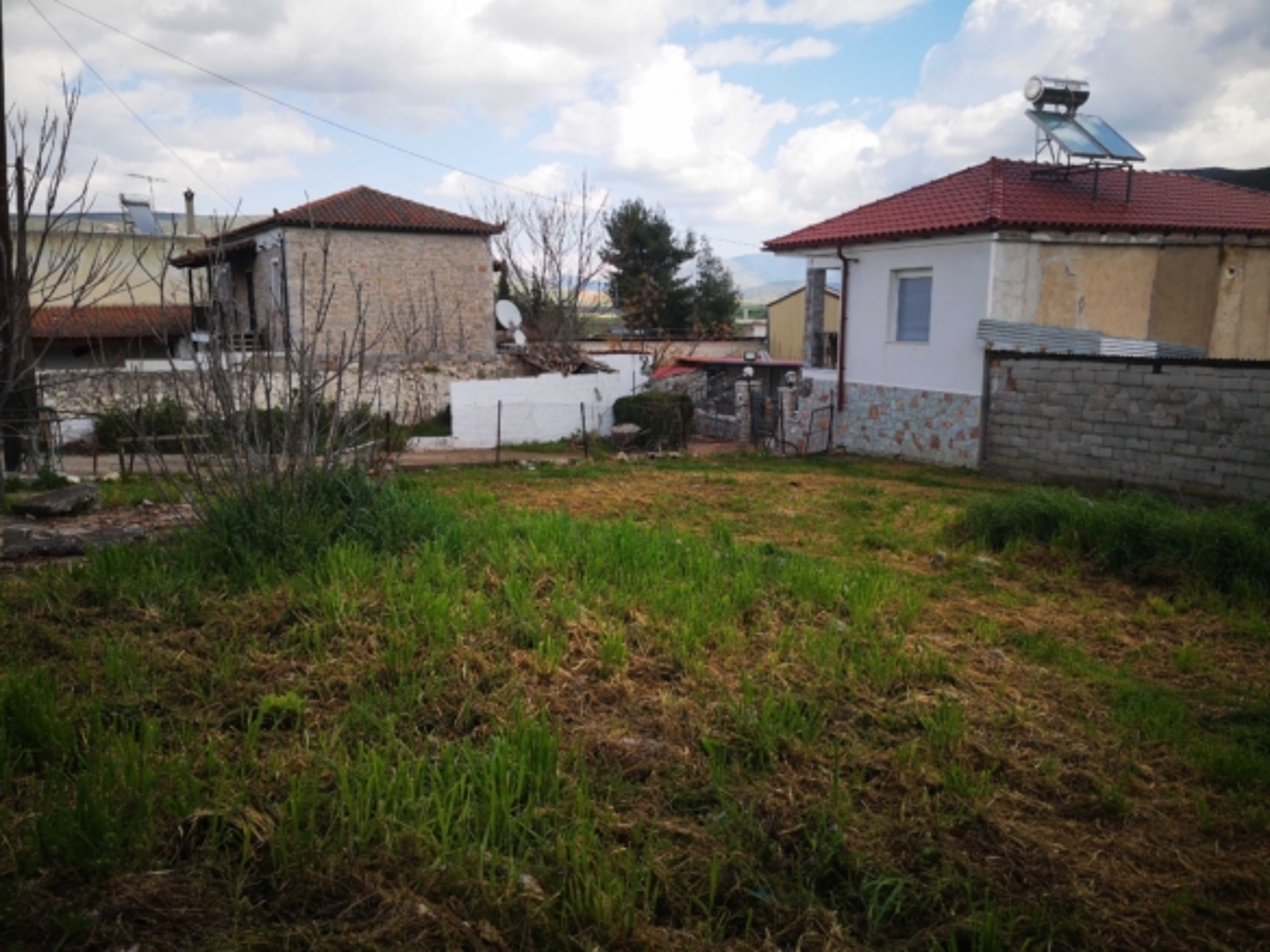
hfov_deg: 65.3
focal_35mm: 27
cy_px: 476
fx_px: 991
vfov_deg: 51.4
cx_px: 635
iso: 50
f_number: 1.8
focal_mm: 3.95
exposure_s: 1/1580
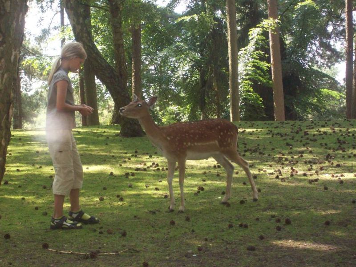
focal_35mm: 108
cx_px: 178
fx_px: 1111
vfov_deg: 13.7
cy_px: 134
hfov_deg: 18.2
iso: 200
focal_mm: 18
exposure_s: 1/128
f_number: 4.8
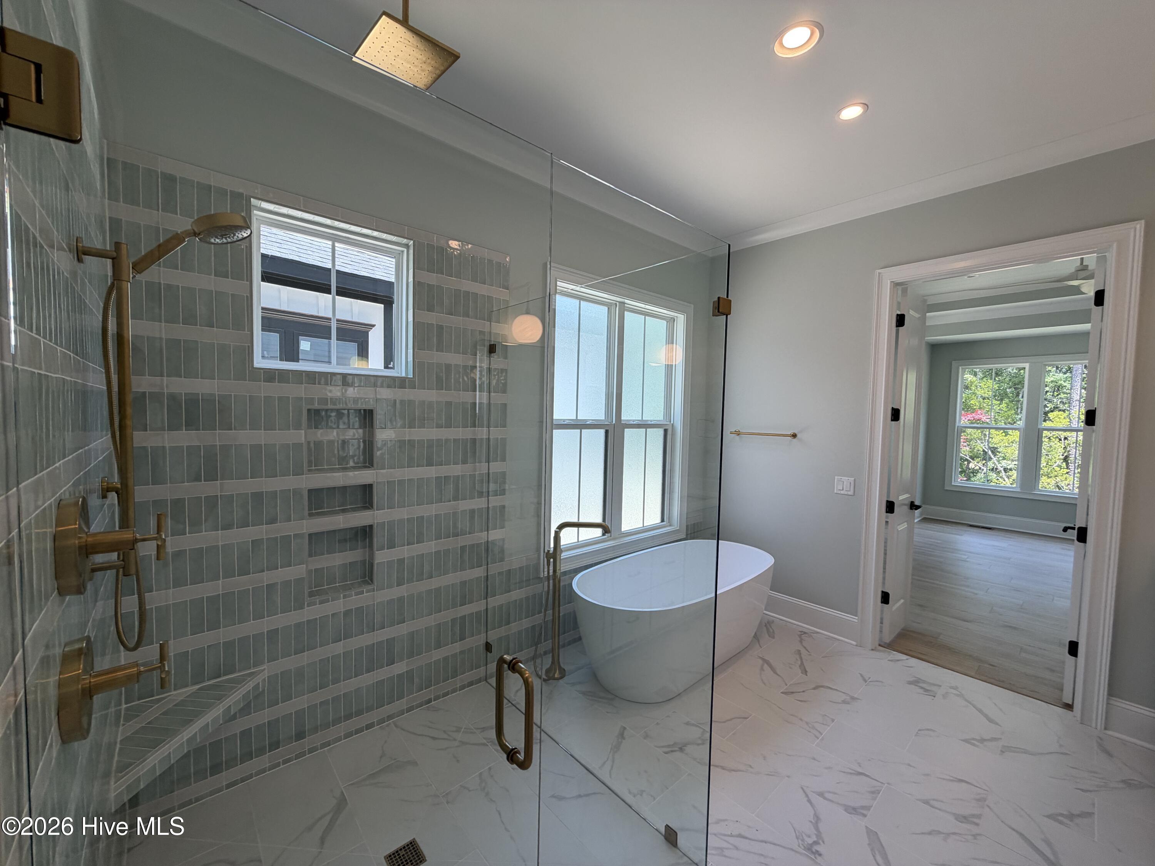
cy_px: 433
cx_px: 578
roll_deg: -0.9
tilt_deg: -2.2
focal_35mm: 14
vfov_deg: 85.7
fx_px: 467
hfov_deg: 102.1
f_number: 2.2
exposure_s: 1/120
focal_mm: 2.22
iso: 64
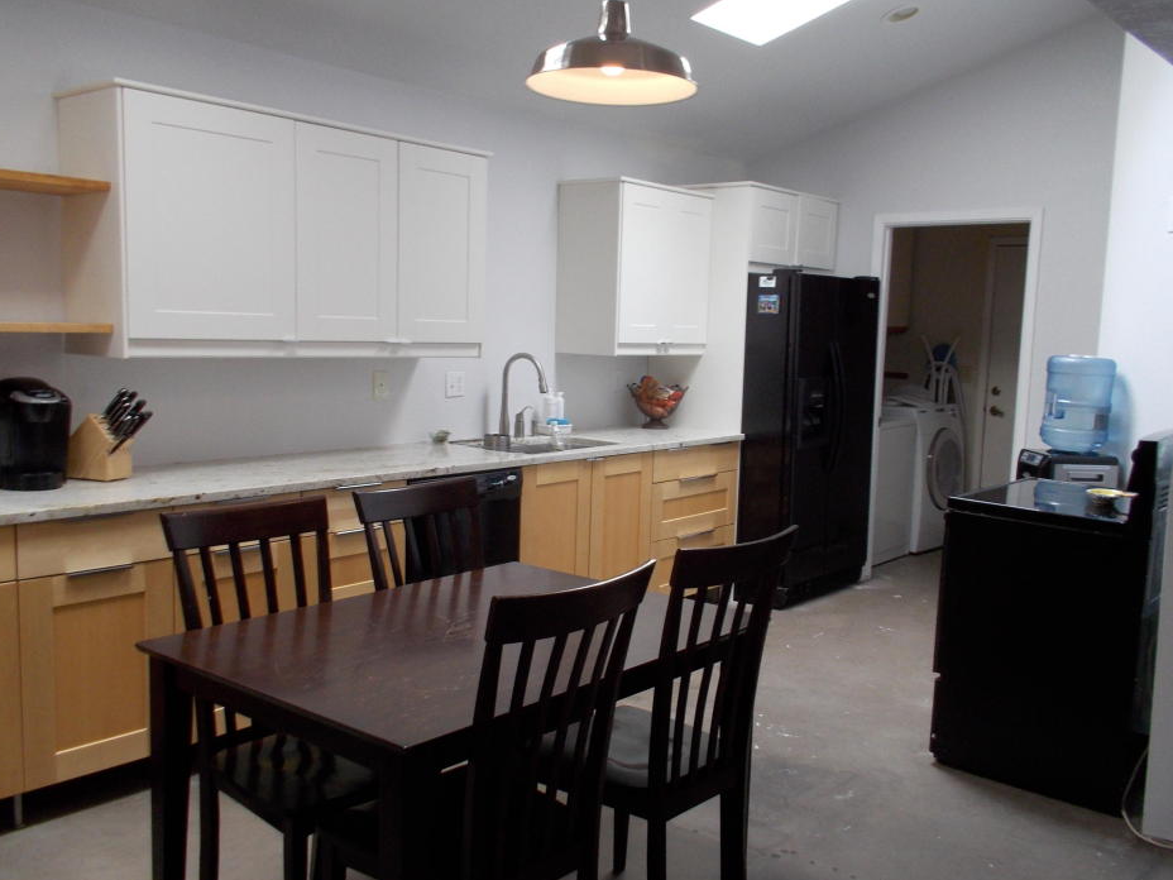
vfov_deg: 44.2
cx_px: 607
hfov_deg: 56.8
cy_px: 434
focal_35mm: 32
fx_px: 1084
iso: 125
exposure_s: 1/30
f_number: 3.3
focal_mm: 4.1
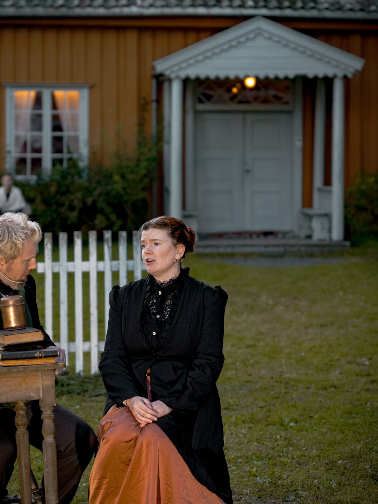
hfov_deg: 13.8
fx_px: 1557
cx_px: 151
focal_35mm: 107
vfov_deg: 18.4
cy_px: 230
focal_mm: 70
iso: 640
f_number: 2.8
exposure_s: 1/400
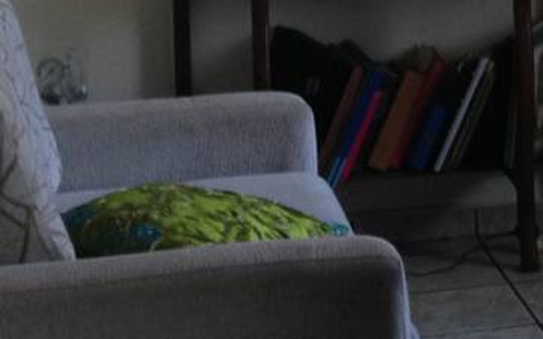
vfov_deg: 9.1
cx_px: 627
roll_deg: +1.8
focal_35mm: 140
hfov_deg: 14.5
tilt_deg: -5.3
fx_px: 2072
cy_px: -175
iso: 100
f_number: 2.4
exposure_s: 1/20
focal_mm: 4.12
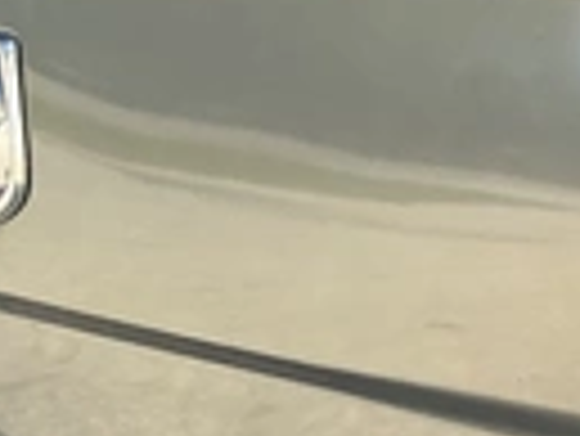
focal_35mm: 90
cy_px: 319
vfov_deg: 16.4
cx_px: 836
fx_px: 1509
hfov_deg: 19.4
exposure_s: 1/457
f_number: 1.8
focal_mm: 3
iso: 25
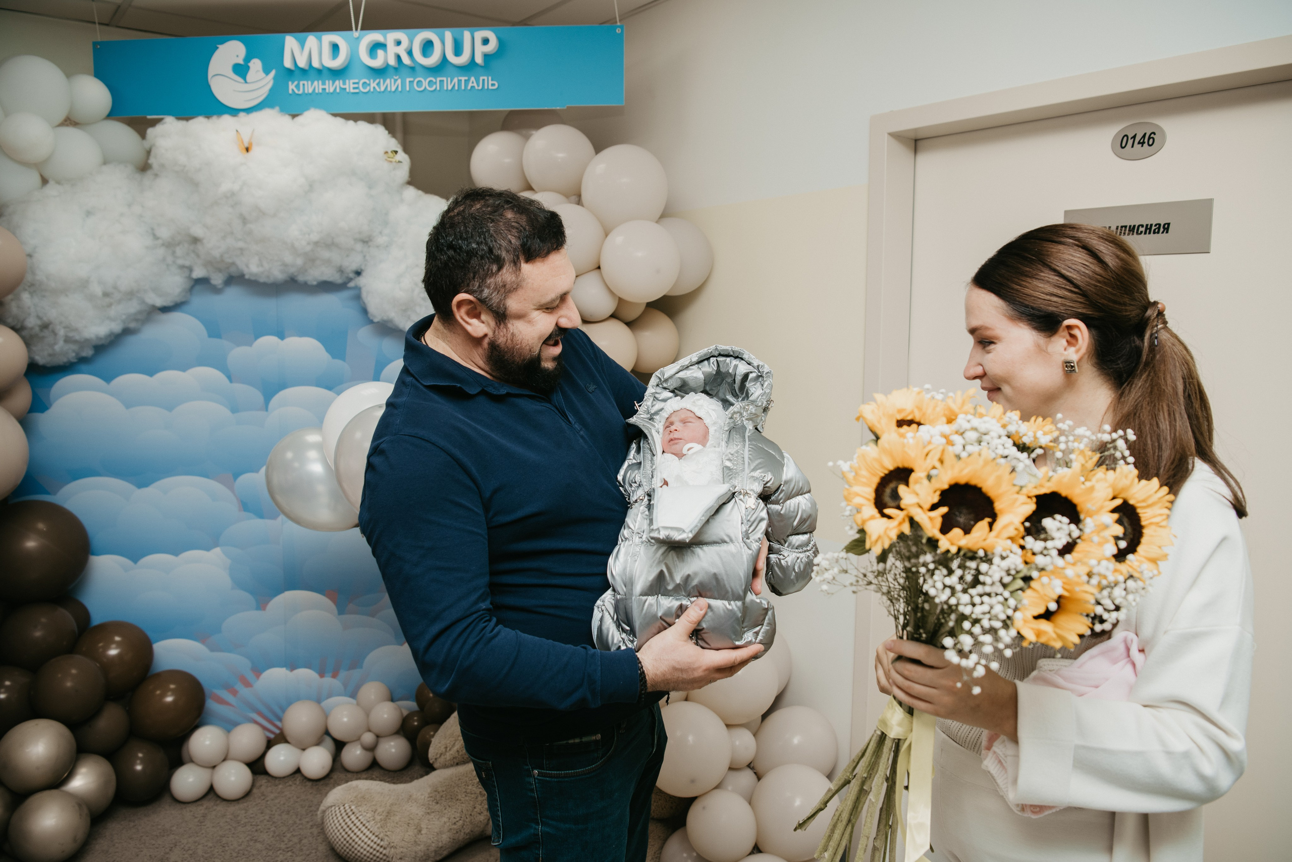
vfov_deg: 51.9
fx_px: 885
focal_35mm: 25
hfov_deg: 72.3
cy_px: 431
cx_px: 646
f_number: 4
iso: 125
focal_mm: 24
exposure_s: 1/160
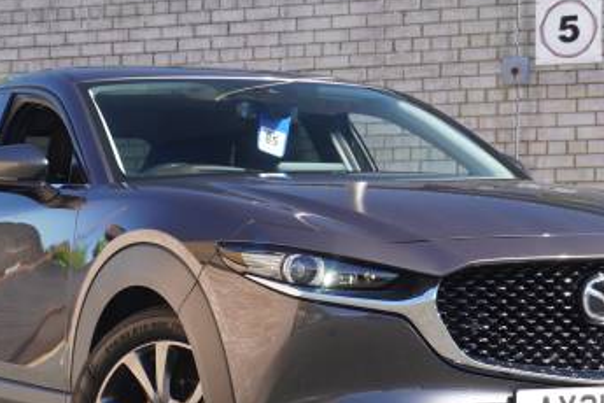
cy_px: 261
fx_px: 2147
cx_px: 298
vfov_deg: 10.7
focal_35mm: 128
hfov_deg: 16.0
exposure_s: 1/160
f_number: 5.6
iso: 250
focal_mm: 46
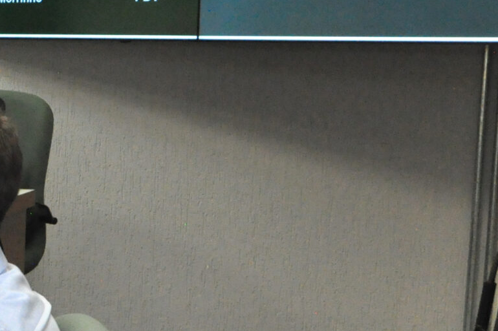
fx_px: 1447
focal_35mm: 105
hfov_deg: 17.1
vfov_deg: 13.1
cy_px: 164
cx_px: -310
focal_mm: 21
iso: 3200
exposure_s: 1/80
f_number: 8
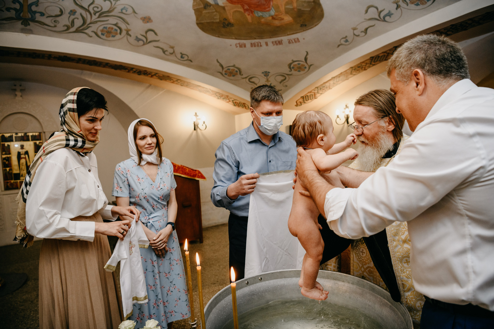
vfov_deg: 53.1
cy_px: 164
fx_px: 329
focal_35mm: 24
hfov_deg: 73.7
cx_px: 247
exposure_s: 1/160
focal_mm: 24
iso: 640
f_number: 3.5
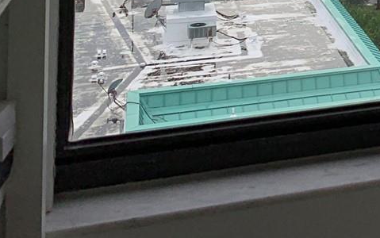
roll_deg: -1.0
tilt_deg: +0.2
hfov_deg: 18.9
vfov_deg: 12.7
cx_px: 624
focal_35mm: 92
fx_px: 953
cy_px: -218
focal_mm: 4.25
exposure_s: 1/1205
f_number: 1.8
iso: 25
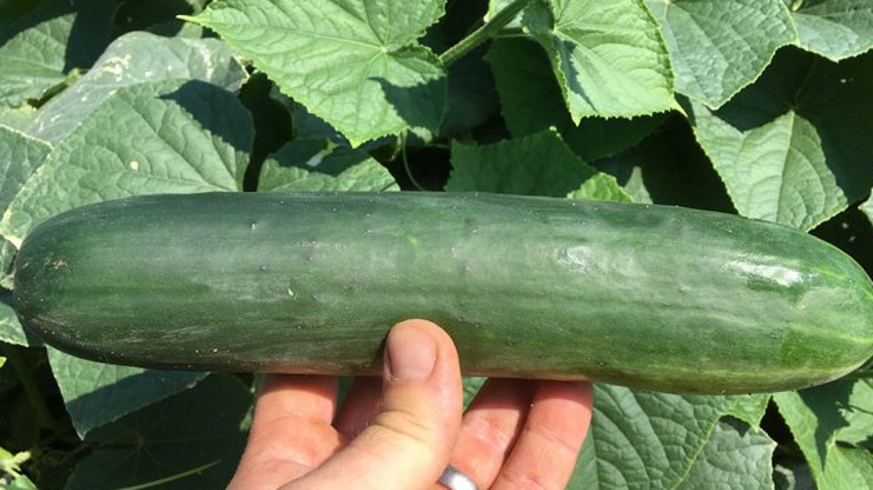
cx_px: 438
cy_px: 262
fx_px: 741
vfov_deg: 36.6
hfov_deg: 61.0
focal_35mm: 32
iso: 25
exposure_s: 1/1166
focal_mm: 4.15
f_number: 2.2
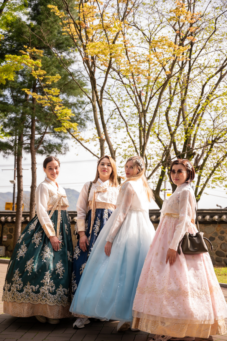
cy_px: 170
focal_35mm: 57
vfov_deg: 35.1
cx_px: 114
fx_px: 540
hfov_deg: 23.7
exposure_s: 1/320
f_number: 4
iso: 100
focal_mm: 57
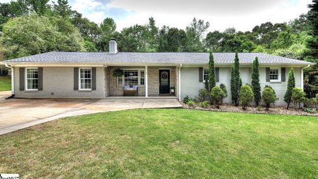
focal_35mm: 16
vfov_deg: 66.7
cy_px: 74
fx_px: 135
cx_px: 158
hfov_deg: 99.3
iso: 400
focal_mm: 15
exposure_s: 1/160
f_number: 11
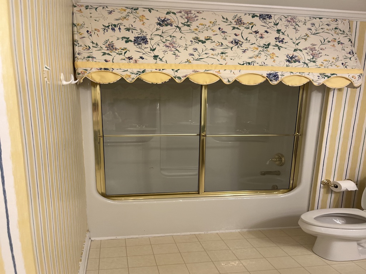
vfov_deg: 53.1
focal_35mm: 26
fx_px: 275
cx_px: 183
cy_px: 137
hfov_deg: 67.3
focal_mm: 5.1
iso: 125
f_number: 1.6
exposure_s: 1/120
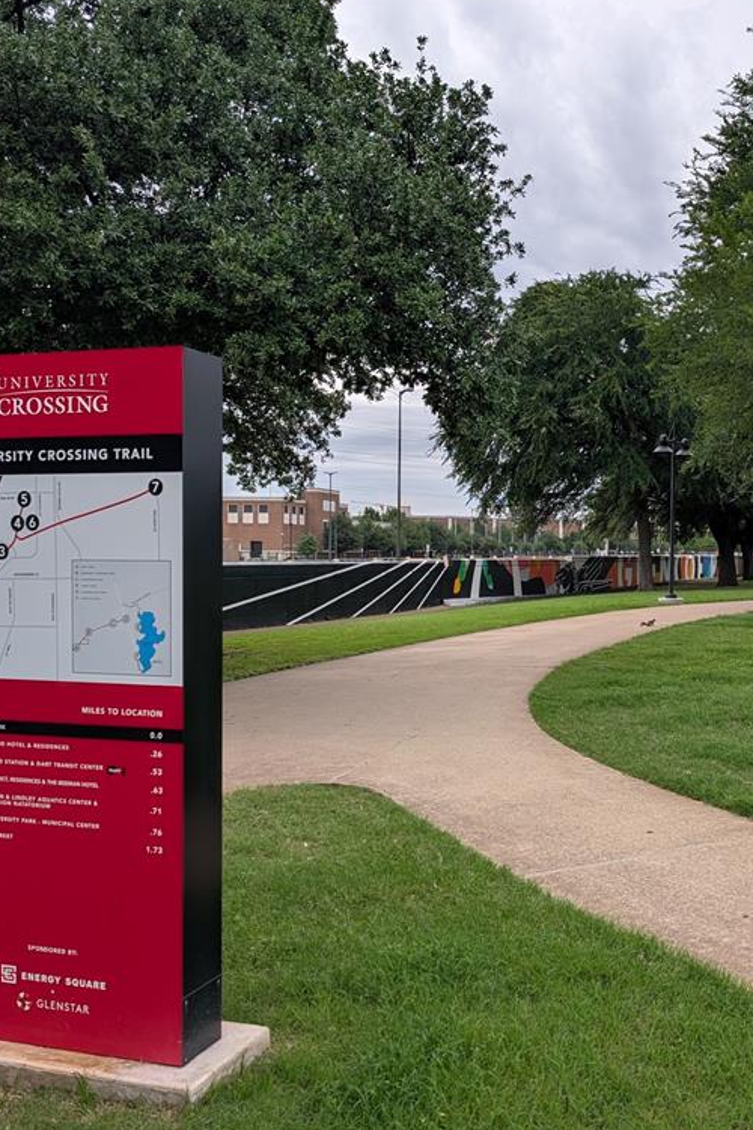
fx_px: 1067
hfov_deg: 38.0
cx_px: 557
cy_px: 560
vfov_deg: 55.8
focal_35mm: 34
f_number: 1.68
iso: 22
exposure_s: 1/499
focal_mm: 6.9
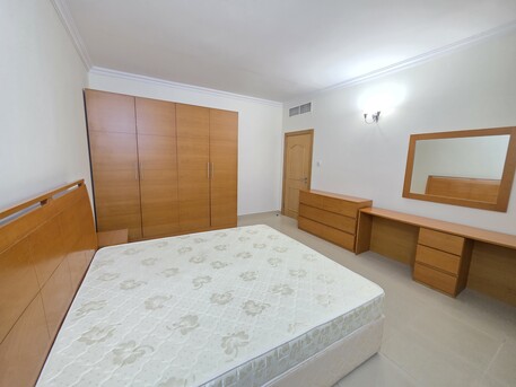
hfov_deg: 106.2
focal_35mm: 13
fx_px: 194
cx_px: 258
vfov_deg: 89.9
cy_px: 194
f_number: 1.9
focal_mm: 2.2
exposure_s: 1/50
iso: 640
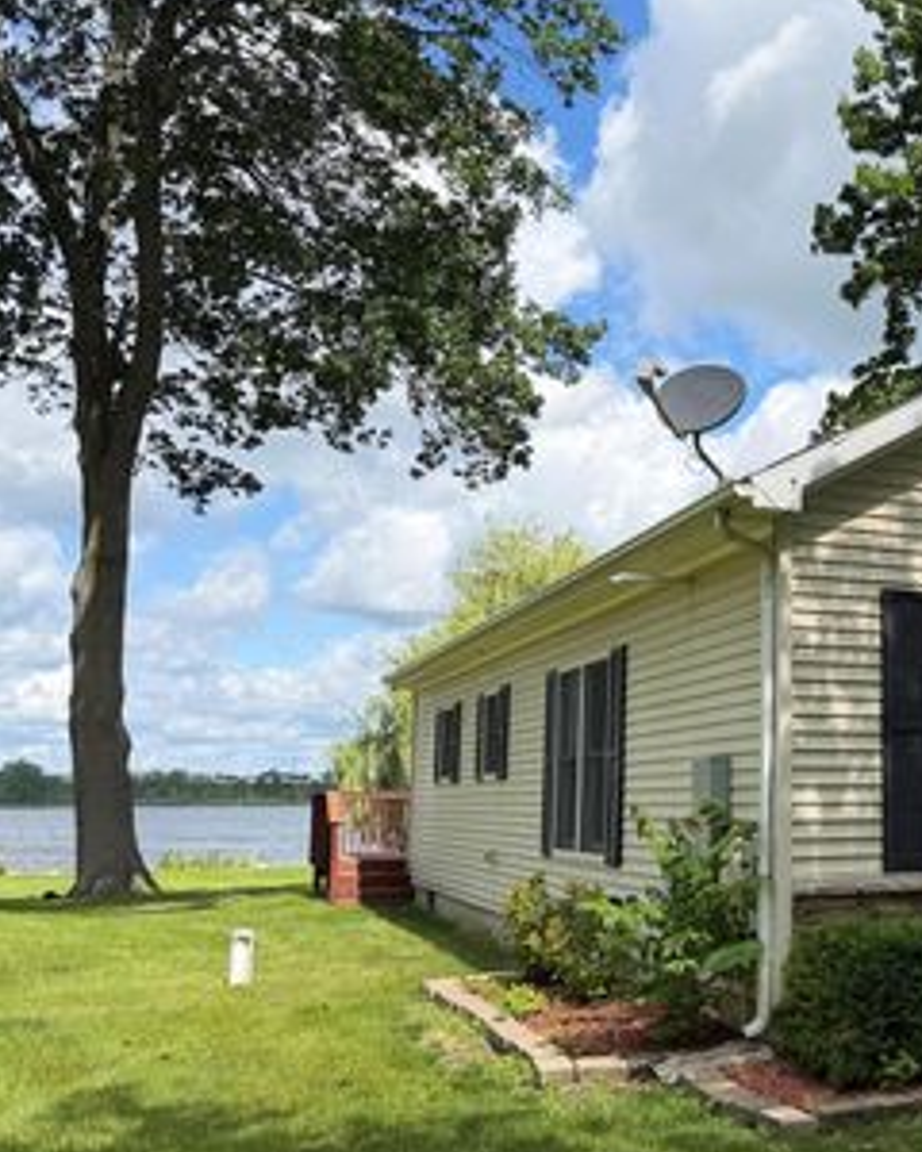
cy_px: 616
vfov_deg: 46.8
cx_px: 891
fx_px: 1330
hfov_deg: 35.1
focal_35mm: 39
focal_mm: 6.76
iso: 80
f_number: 1.78
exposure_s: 1/2611
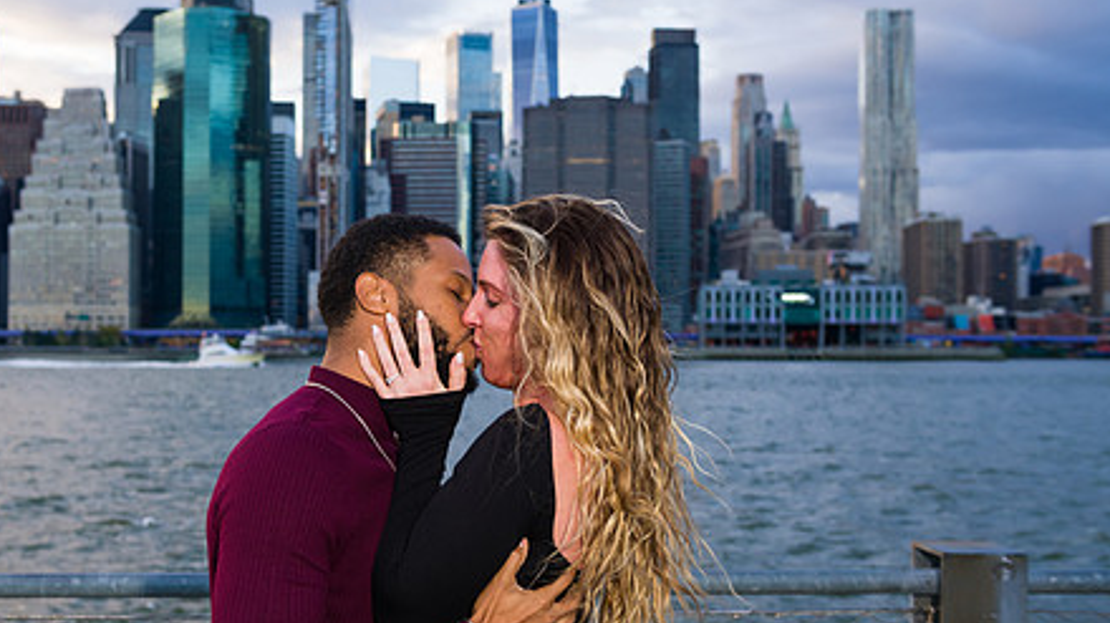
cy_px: 334
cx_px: 436
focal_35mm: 47
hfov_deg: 43.5
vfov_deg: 25.4
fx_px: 1383
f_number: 4
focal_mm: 34
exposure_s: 1/200
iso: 250
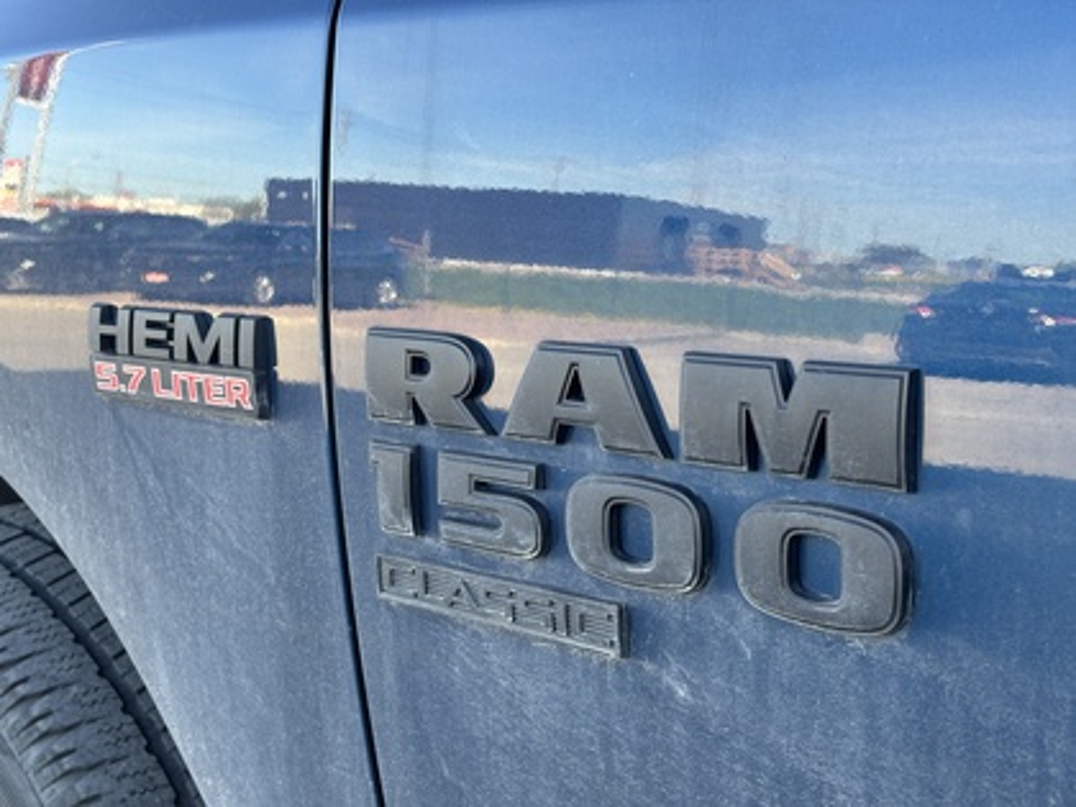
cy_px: 404
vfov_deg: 28.0
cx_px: 538
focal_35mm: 52
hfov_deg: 36.8
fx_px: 1616
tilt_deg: -8.9
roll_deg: -1.8
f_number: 1.6
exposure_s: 1/121
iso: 32
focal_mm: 5.96
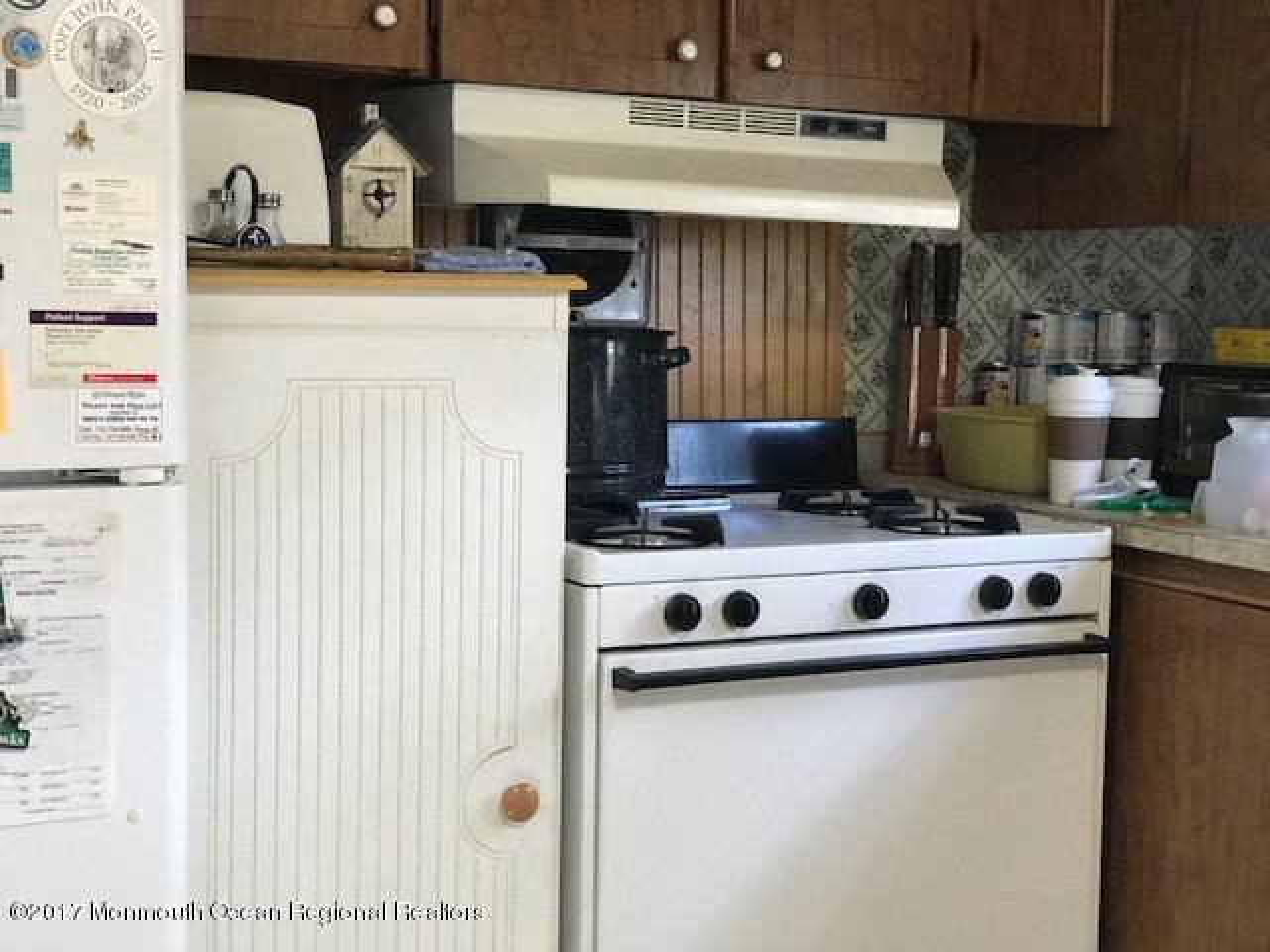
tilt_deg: -6.4
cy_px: 476
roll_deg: -0.8
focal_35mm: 57
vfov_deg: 25.7
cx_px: 635
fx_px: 2091
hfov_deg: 33.8
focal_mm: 6.6
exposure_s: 1/60
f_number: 2.8
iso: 250
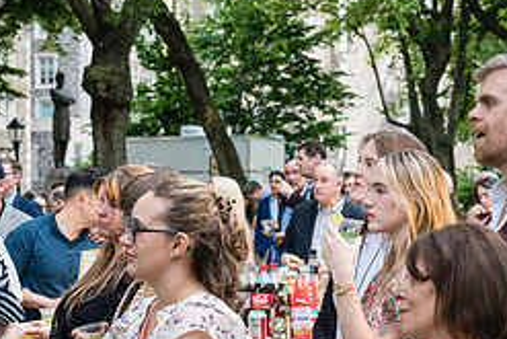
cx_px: 341
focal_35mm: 116
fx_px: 1635
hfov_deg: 17.6
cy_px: 309
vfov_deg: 11.7
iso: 2500
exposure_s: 1/500
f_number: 4
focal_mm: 42
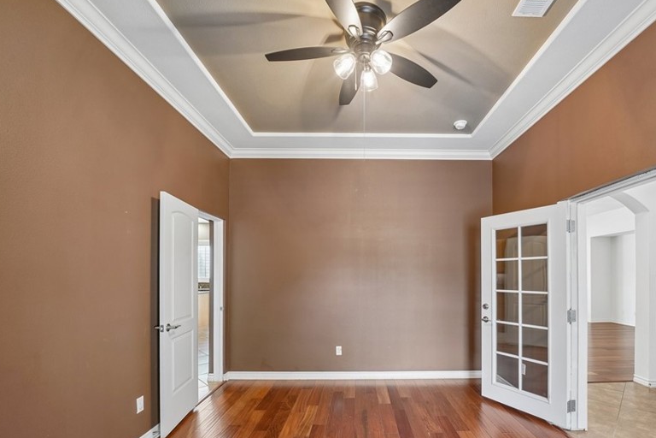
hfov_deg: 96.2
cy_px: 268
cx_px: 370
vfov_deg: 72.8
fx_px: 292
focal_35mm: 16
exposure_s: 1/3.33
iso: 400
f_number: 8
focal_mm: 12
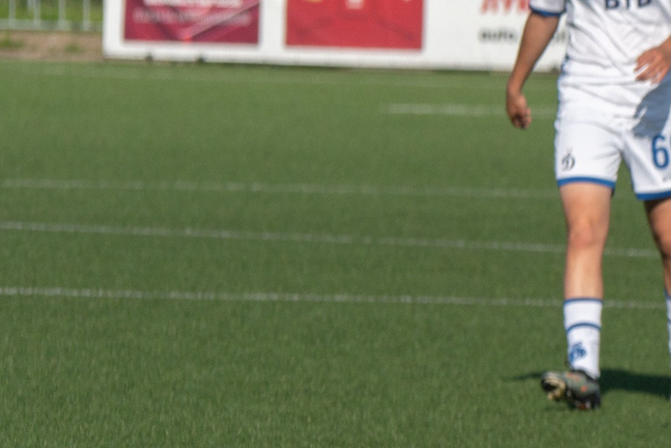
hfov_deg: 2.3
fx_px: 16595
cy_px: 387
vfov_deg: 1.5
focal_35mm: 890
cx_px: 1355
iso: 400
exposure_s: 1/2500
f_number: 5.6
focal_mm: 150
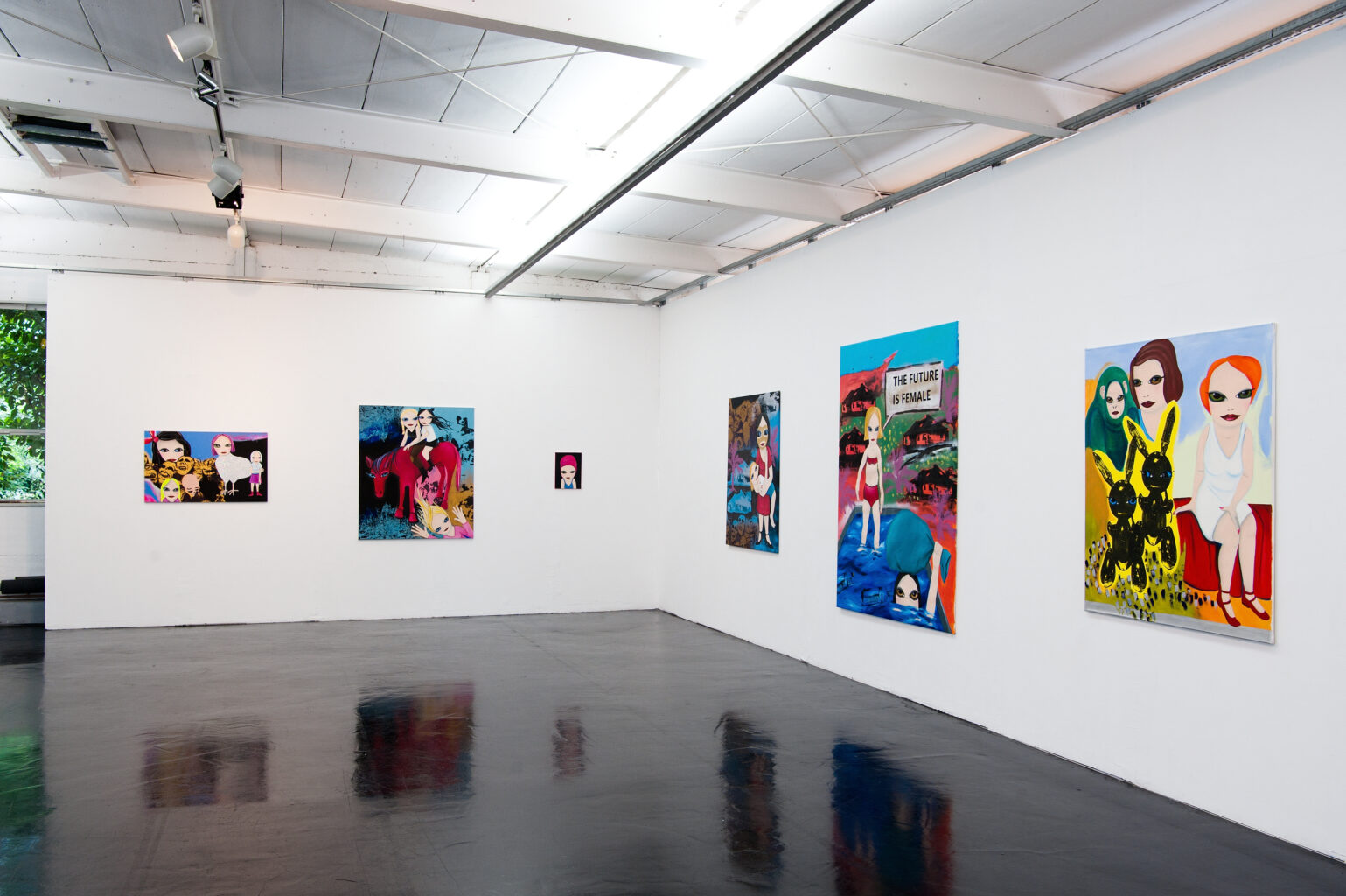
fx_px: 1084
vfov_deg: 44.9
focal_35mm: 29
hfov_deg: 63.7
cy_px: 448
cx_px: 673
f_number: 9
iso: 400
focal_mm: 29
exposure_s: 1/20
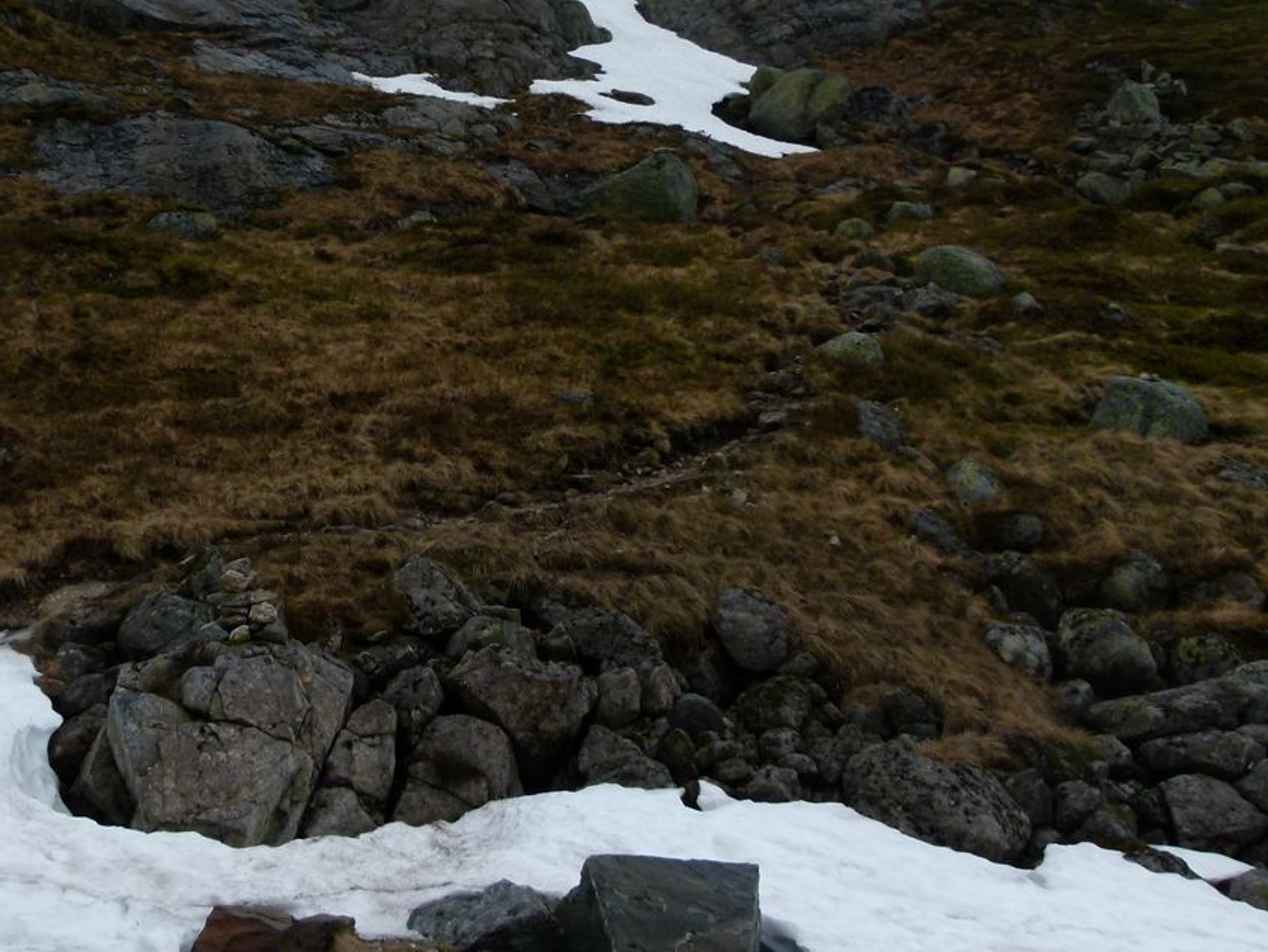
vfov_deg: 37.4
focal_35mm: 38
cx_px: 444
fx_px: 1392
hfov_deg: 48.3
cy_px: 339
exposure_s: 1/250
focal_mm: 4.5
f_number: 4
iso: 100
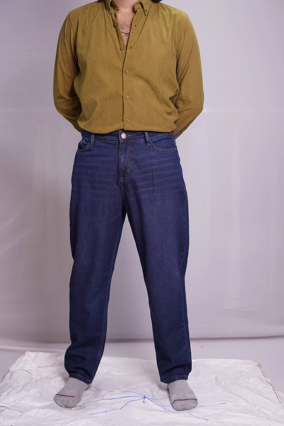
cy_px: 213
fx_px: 592
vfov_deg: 39.6
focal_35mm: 50
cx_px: 142
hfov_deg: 27.0
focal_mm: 50
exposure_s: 1/100
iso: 640
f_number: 3.5
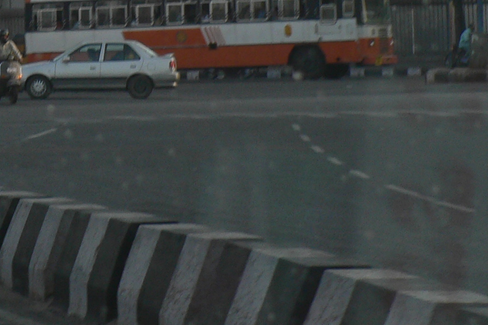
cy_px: -171
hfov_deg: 9.8
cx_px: -70
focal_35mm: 207
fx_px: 2806
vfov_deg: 6.5
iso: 80
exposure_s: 1/125
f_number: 4
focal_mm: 11.2
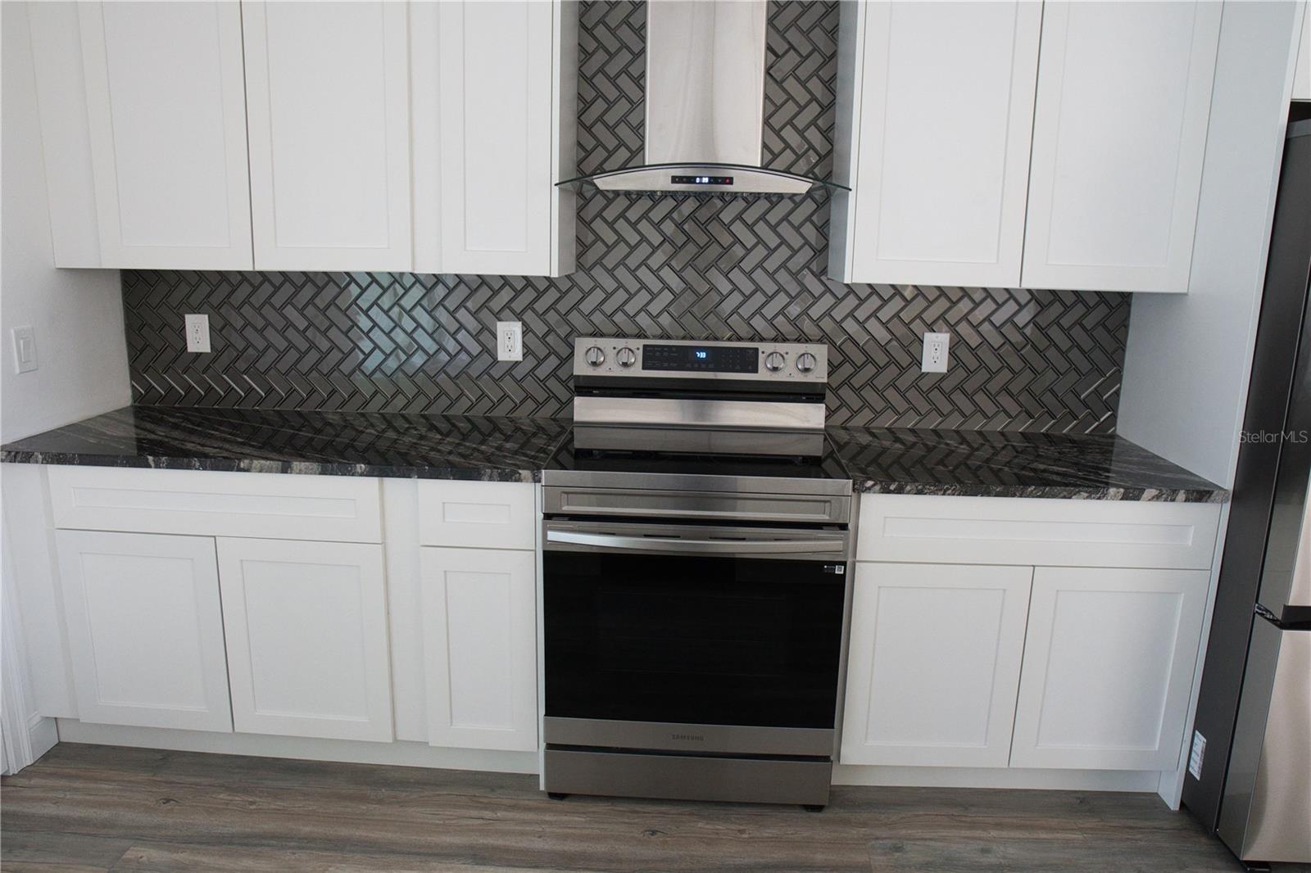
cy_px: 436
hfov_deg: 73.8
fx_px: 874
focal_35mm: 24
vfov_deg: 53.1
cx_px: 656
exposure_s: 1/160
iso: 2000
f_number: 2.8
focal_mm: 16
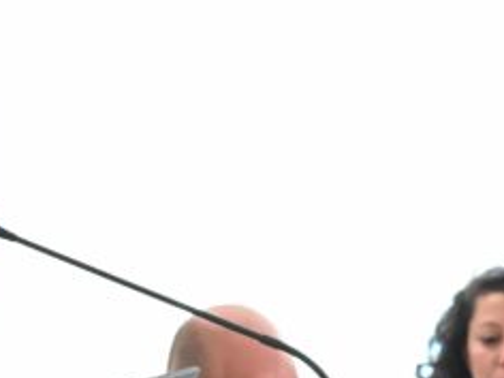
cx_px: 312
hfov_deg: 19.6
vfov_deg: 14.7
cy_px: 277
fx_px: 1456
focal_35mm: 100
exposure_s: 1/80
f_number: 2.8
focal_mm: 24
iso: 5000
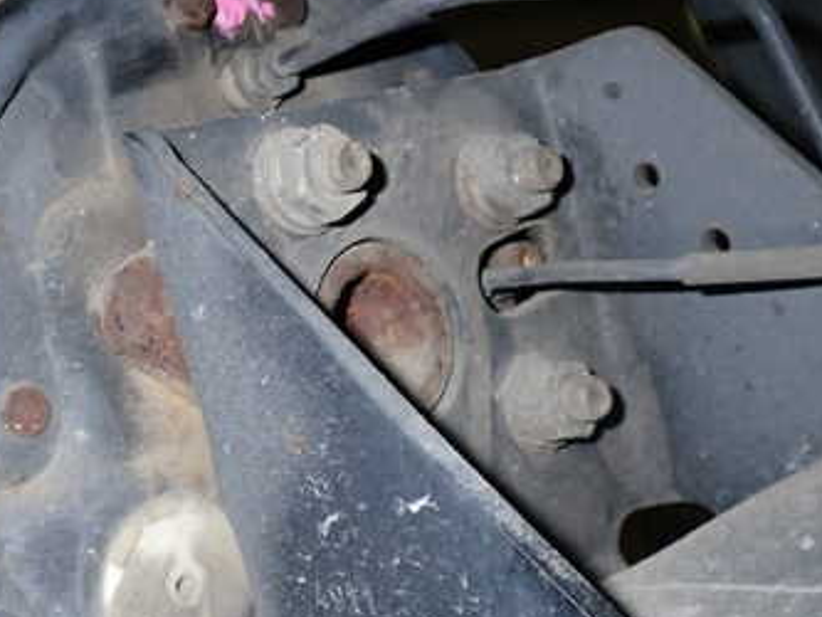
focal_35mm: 54
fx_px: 1283
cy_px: 299
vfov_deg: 27.0
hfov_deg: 35.3
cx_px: 311
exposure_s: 1/30
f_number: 6.3
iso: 200
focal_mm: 5.4
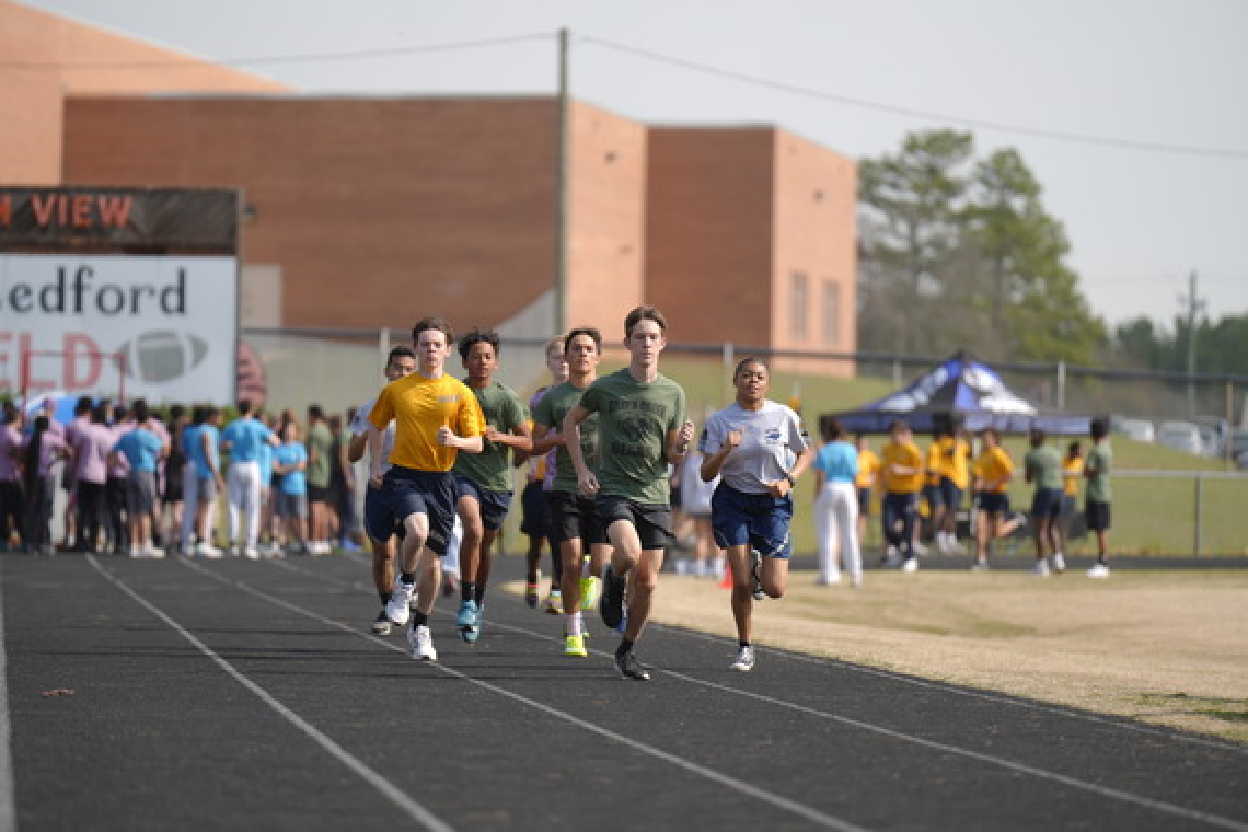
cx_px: 624
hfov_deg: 10.3
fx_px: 6933
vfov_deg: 6.9
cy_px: 416
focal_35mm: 200
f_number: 2.8
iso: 80
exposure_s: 1/1000
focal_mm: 200
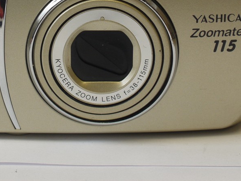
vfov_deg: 12.1
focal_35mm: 121
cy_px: 5
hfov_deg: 16.2
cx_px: 76
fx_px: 842
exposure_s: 1/60
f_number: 7.1
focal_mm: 30
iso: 400
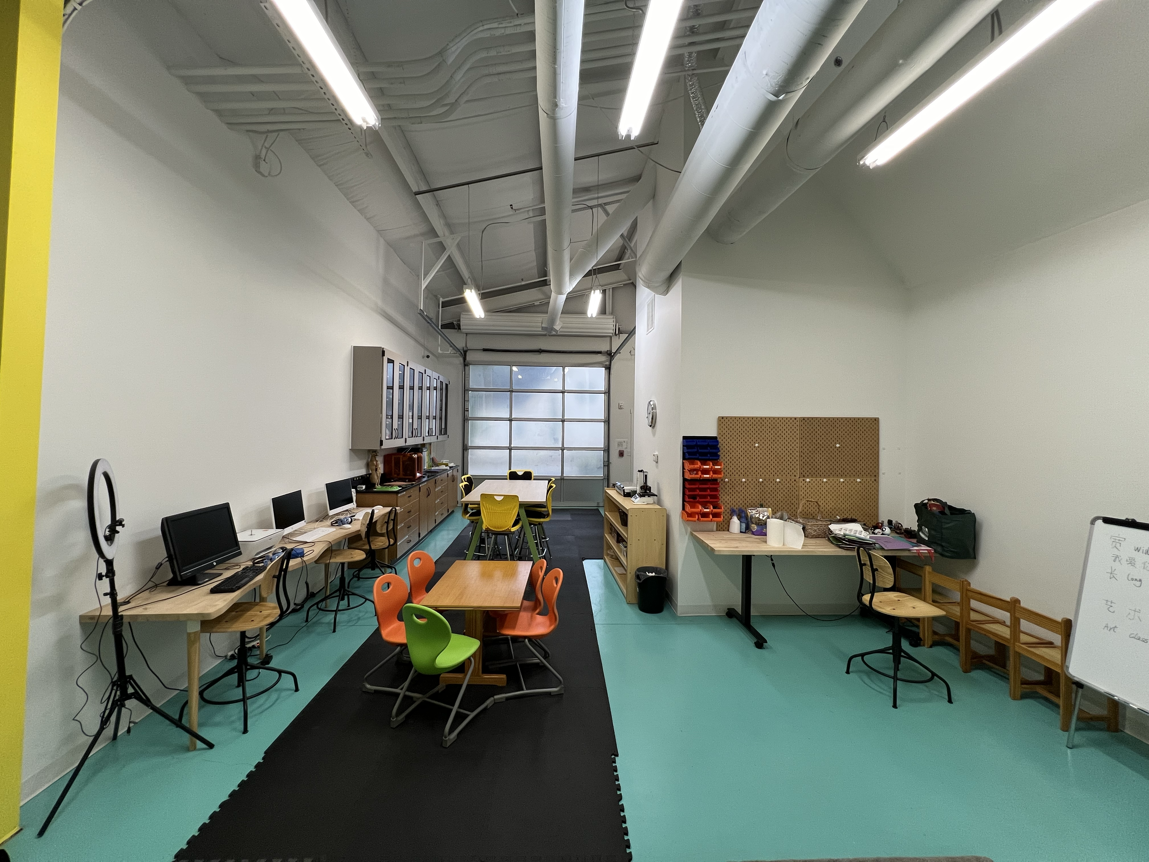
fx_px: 432
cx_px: 574
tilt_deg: +0.3
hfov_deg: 106.2
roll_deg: +0.0
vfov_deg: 89.9
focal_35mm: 13
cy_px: 431
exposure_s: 1/120
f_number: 1.8
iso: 200
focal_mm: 1.57
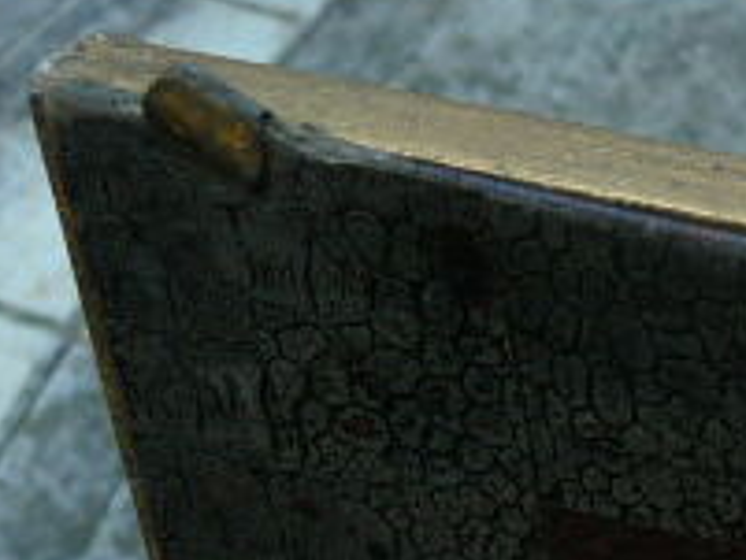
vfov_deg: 15.9
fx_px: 1919
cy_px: 686
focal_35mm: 89
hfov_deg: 19.8
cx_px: 1028
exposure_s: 1/100
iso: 100
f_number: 2.8
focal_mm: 4.6
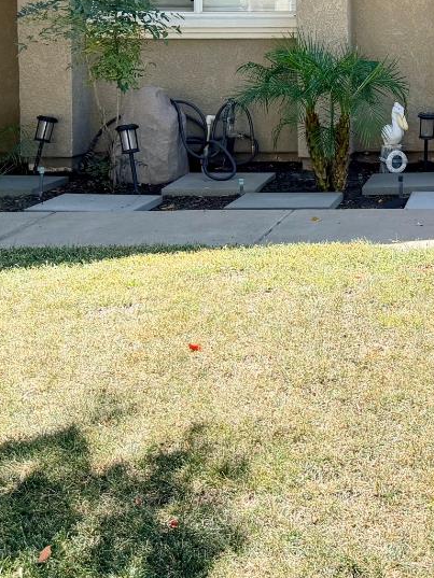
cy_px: 82
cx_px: 510
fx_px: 1120
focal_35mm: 67
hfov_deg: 20.6
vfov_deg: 28.1
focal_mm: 6.76
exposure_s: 1/1211
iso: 100
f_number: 1.78
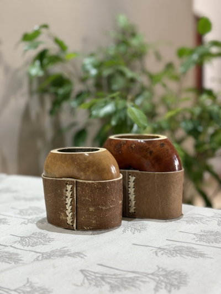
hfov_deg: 30.3
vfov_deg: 39.6
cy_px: 147
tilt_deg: -6.6
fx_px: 408
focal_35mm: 48
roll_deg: +1.6
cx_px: 110
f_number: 1.78
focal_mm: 6.76
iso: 200
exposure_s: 1/60
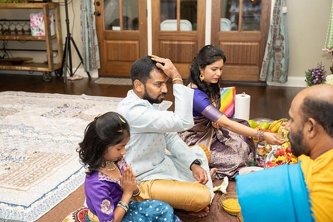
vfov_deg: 32.0
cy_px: 111
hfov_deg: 46.6
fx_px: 387
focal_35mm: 42
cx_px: 162
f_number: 3.2
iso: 1000
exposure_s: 1/160
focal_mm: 40
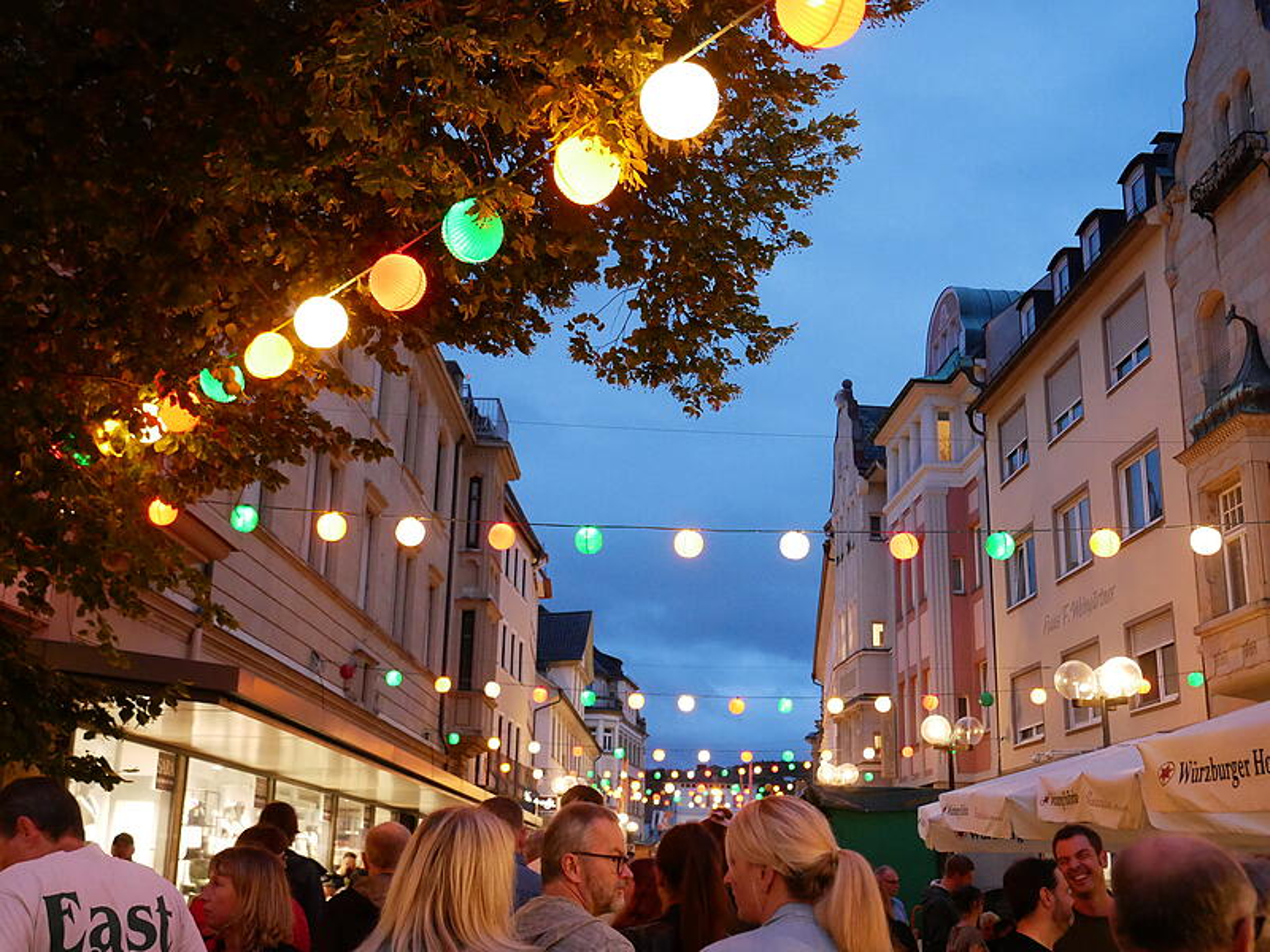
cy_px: 476
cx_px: 635
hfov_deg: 46.8
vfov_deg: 36.0
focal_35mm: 40
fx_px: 1468
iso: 3200
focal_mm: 20
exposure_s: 1/50
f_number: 3.3
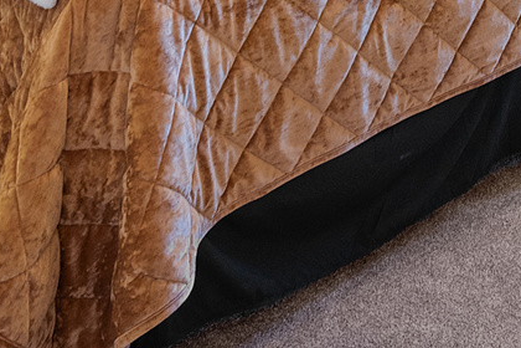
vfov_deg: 13.7
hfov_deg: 25.0
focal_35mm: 78
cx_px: 490
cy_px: -433
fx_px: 1129
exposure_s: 1/1.25
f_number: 8
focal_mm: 16
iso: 500
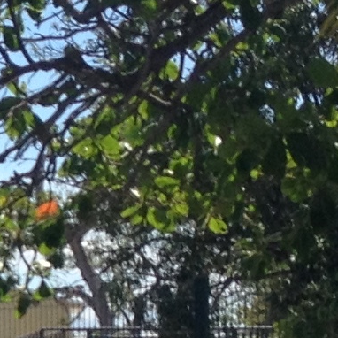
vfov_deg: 6.6
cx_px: -480
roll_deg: +1.2
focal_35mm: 264
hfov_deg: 6.3
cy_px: 403
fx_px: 2916
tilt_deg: -2.0
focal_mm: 4.28
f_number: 2.4
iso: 50
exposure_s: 1/1577
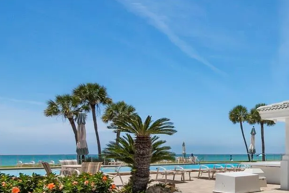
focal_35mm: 38
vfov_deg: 34.0
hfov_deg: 39.6
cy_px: 155
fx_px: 305
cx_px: 330
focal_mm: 7
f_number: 10
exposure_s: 1/500
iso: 320
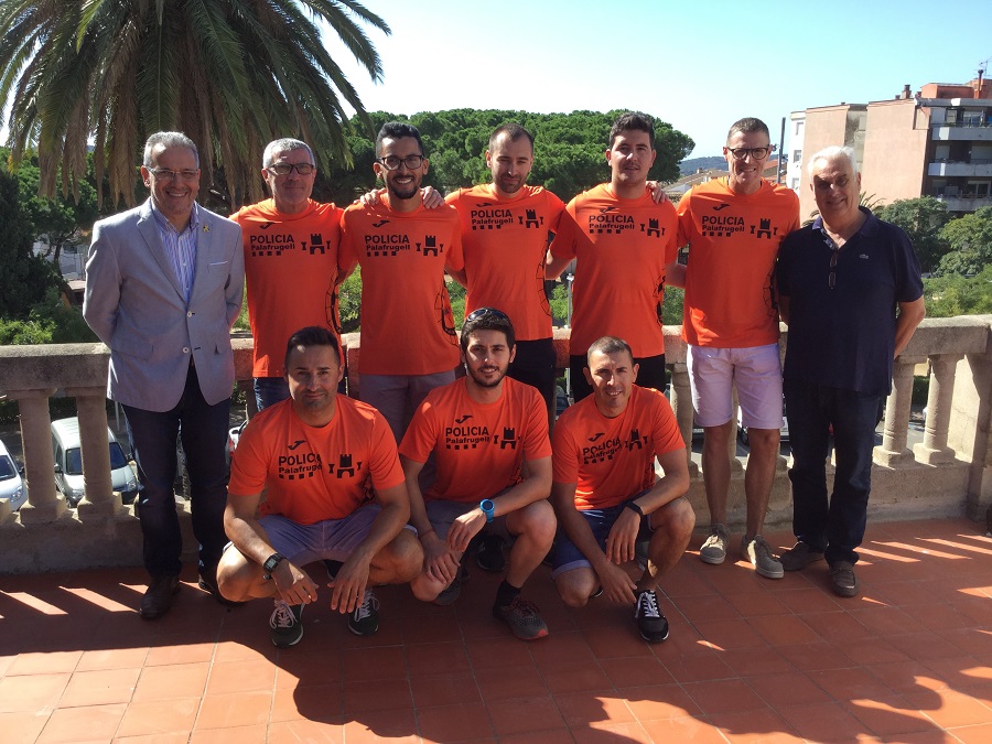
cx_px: 496
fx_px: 888
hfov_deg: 58.4
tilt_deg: -15.1
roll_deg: -1.7
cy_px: 372
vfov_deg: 45.4
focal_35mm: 31
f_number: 2.4
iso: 25
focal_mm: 3.3
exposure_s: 1/503
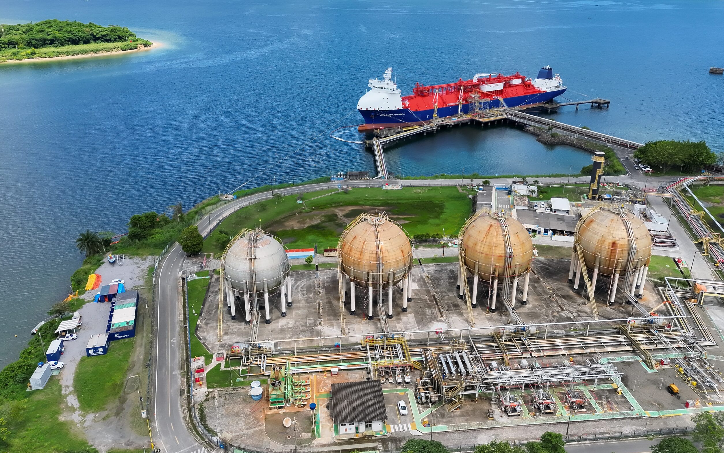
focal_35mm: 26
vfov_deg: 47.5
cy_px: 204
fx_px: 513
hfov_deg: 70.4
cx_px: 365
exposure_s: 1/5000
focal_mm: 6.72
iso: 250
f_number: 1.7
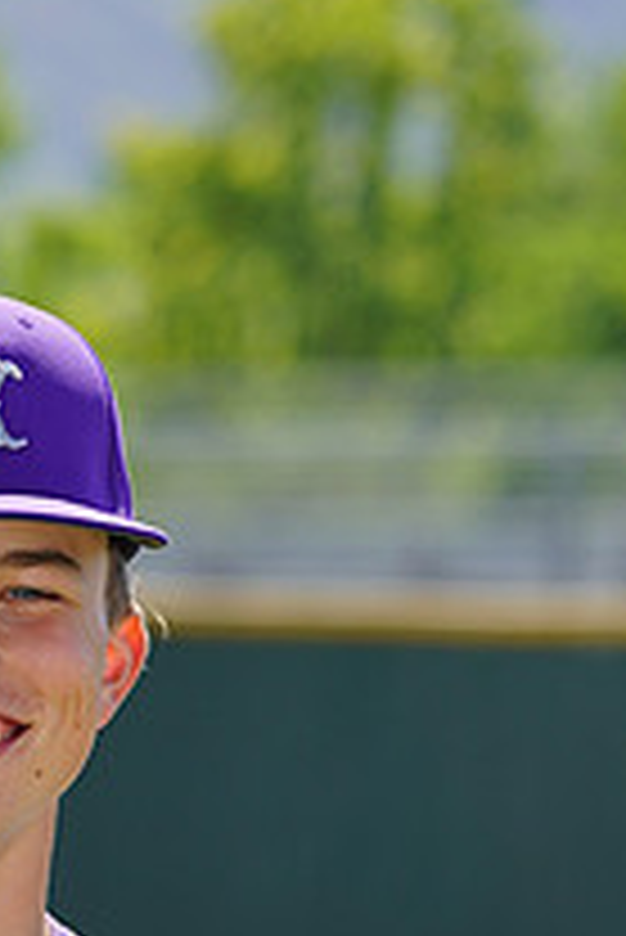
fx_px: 14711
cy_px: 1238
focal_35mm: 565
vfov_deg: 3.6
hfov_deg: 2.4
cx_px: -239
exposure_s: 1/250
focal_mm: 203
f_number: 8
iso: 100
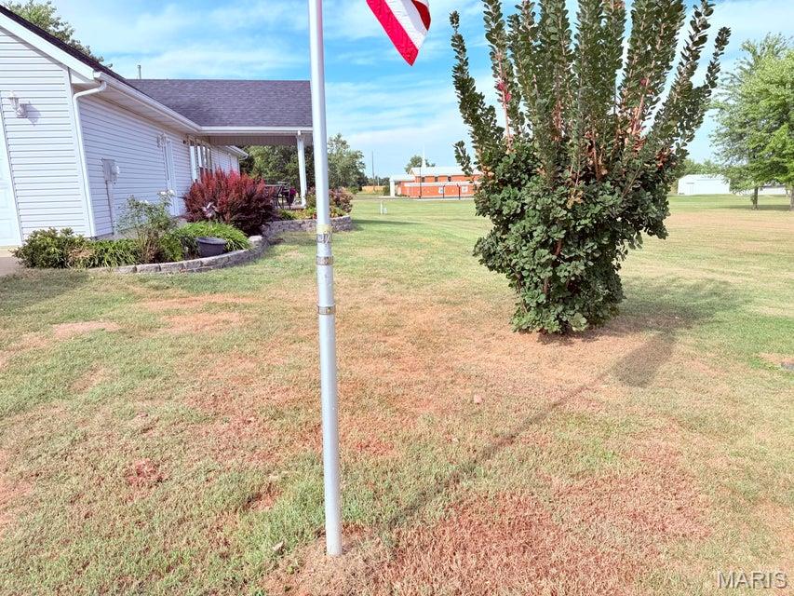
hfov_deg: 71.6
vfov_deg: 56.8
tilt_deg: -11.9
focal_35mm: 24
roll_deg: +3.0
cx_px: 397
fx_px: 551
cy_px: 298
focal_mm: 6.76
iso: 80
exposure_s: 1/3021
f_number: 1.78
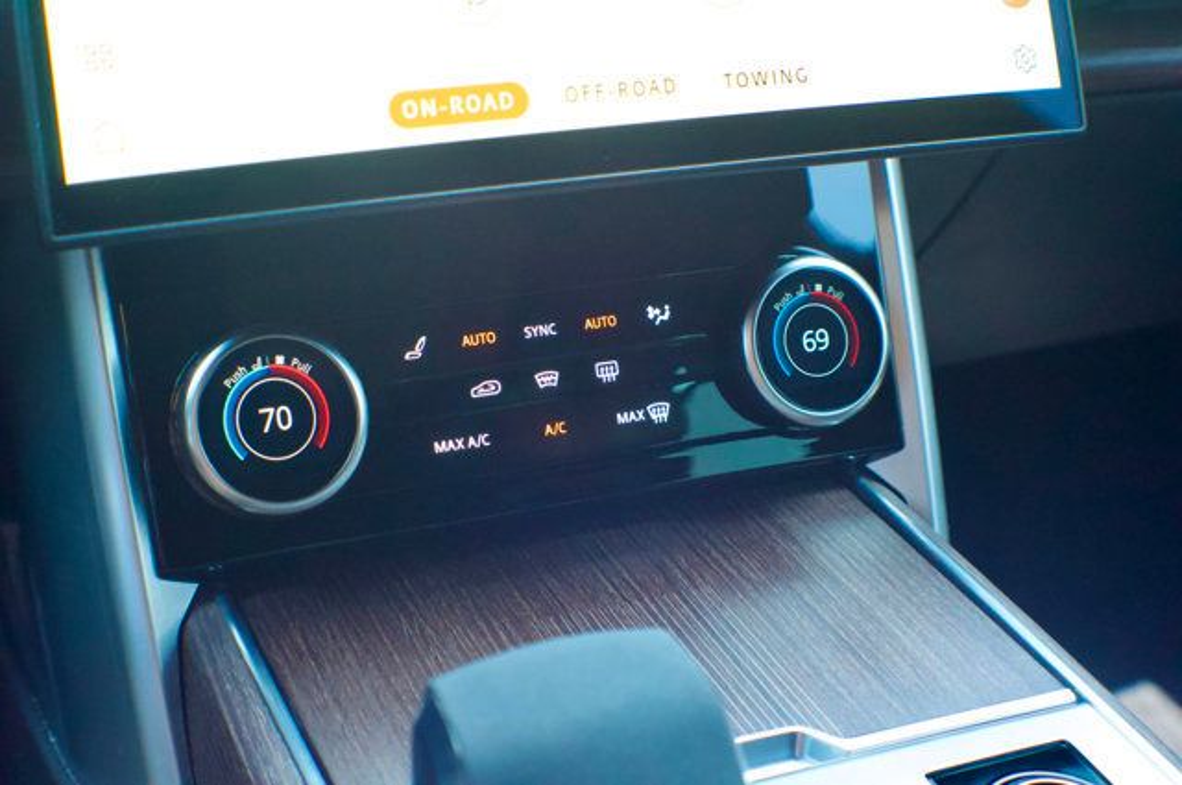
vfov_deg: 18.1
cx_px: 591
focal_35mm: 75
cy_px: 392
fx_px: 2459
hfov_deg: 27.0
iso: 2000
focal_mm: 50
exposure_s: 1/100
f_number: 5
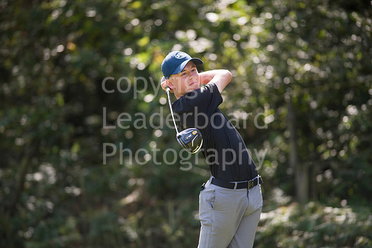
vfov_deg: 4.6
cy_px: 124
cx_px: 186
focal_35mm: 300
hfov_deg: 6.9
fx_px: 3101
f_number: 4
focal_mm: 300
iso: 400
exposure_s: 1/1600
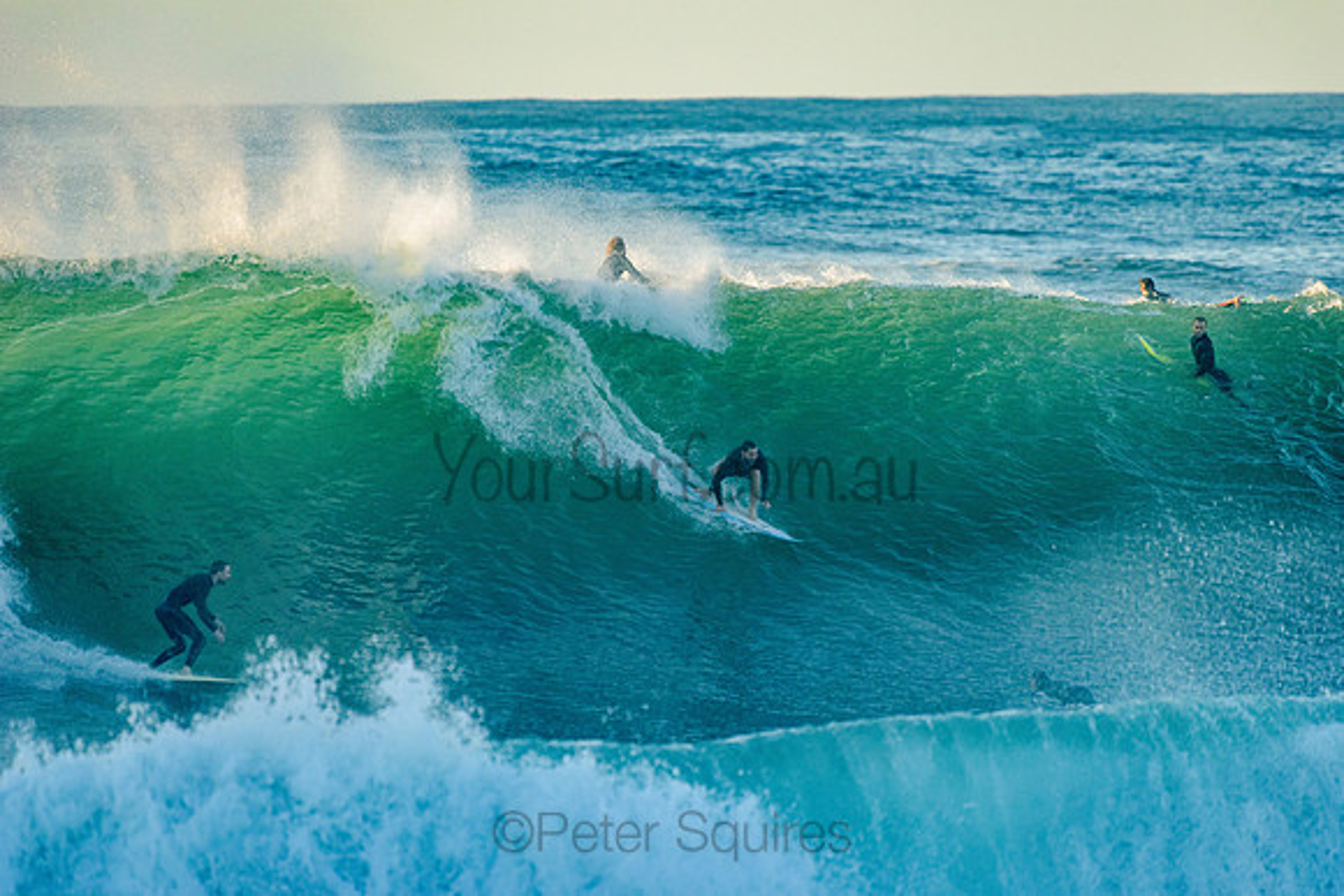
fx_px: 18670
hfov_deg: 4.1
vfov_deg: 2.8
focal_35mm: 500
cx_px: 672
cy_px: 448
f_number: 5.6
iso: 640
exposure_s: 1/1600
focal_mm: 500
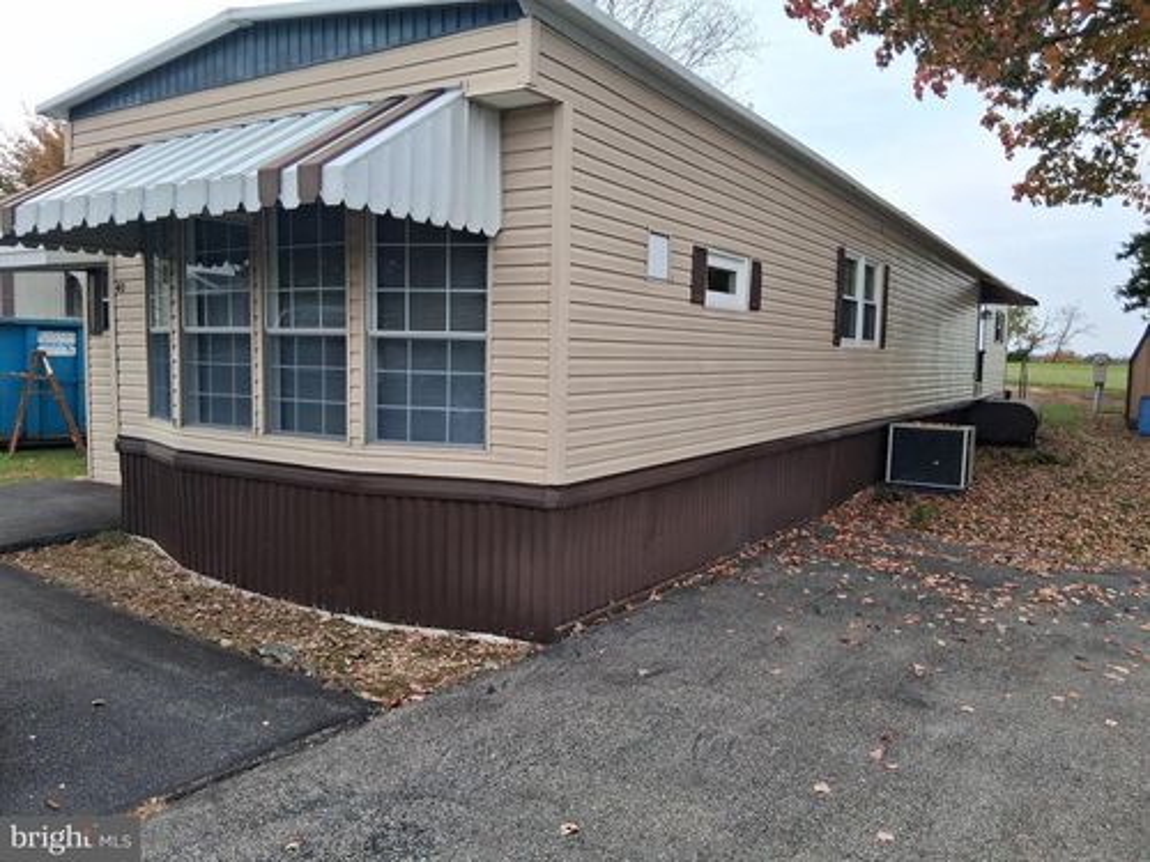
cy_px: 431
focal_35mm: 26
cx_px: 575
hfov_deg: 67.3
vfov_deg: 53.1
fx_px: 864
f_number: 1.8
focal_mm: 3.98
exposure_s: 1/346
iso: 25
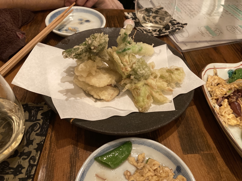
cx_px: 121
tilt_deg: -46.7
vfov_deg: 49.7
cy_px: 90
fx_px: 196
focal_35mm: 28
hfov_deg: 63.4
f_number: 1.8
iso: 500
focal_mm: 3.99
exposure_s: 1/25
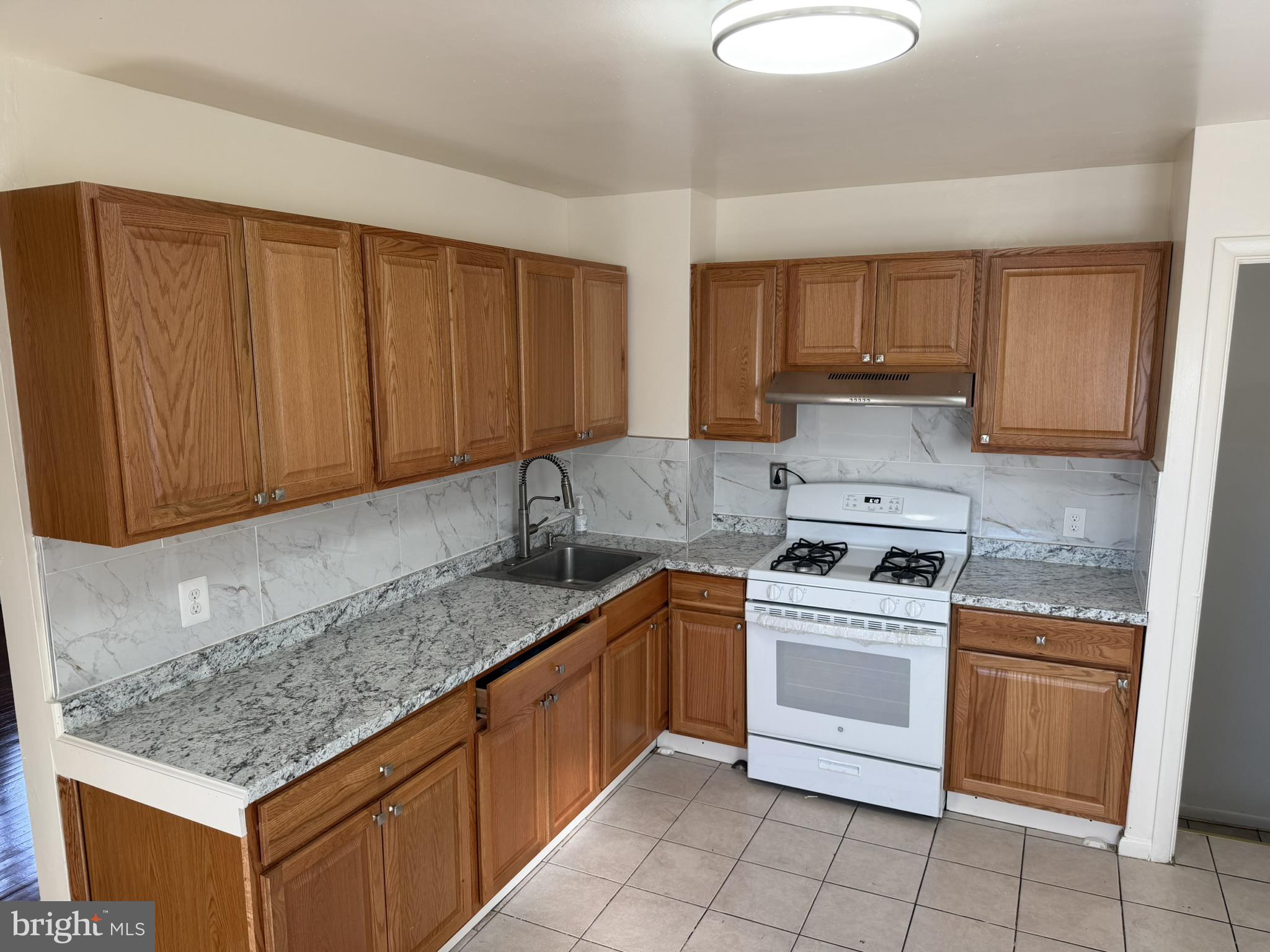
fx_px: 881
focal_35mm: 24
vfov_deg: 56.8
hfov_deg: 71.6
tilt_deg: -9.3
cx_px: 635
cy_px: 476
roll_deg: +0.2
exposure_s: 1/120
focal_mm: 6.76
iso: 80
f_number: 1.78
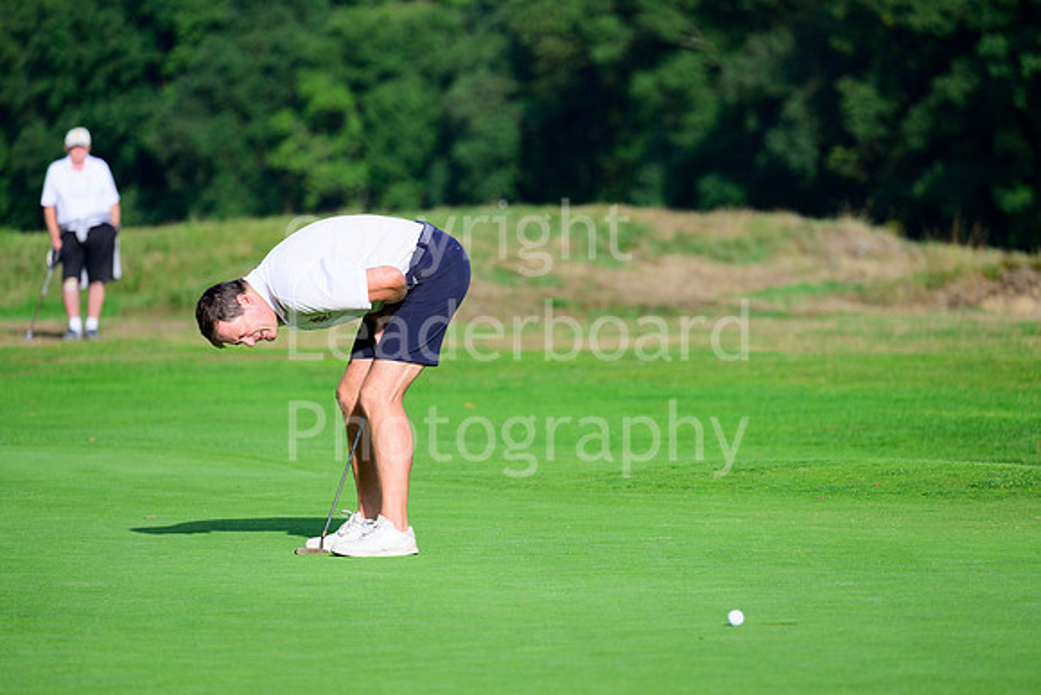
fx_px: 7809
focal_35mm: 270
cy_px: 348
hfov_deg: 7.6
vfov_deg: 5.1
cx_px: 520
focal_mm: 270
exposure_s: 1/2000
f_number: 5.6
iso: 500
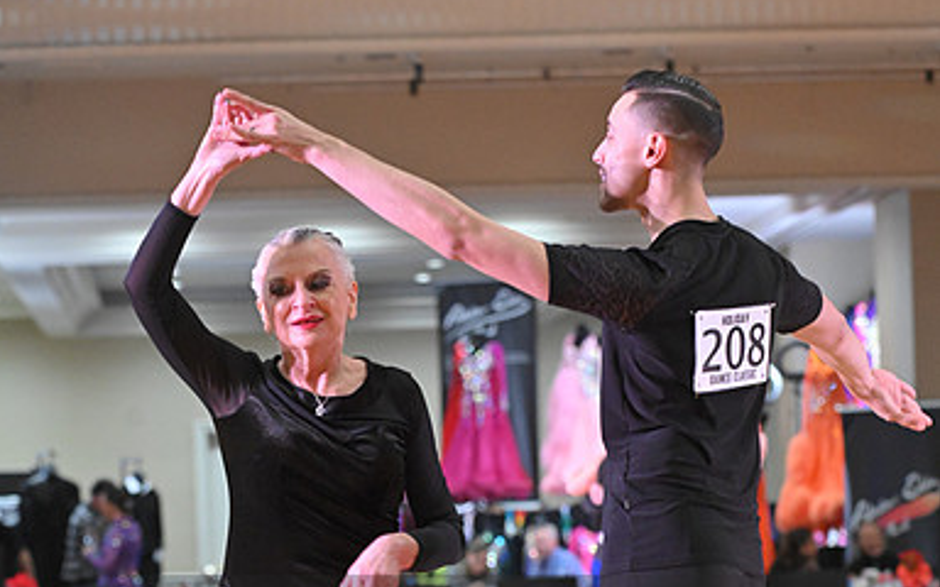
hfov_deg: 11.1
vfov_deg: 6.9
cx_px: 469
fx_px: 4816
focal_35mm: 188
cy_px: 658
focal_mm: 122
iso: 5000
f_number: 5
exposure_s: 1/320
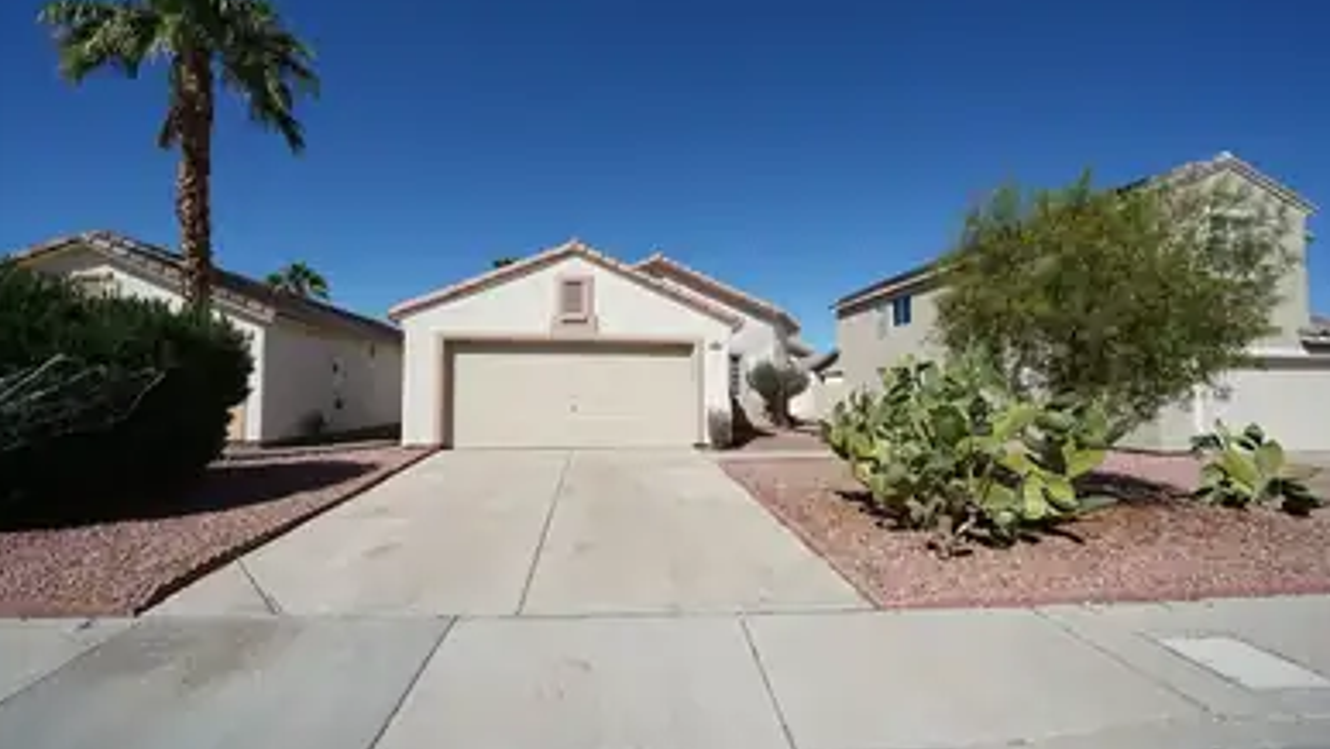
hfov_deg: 110.8
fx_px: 459
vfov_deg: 78.5
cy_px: 373
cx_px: 663
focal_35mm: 13
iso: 50
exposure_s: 1/125
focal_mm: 12
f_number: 10
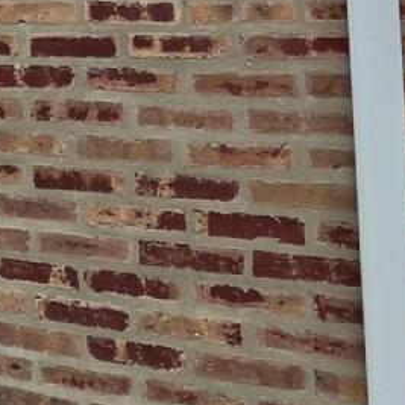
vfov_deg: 19.2
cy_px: -65
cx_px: -523
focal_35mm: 86
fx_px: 1138
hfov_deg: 14.5
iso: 32
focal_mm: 2.2
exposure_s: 1/1756
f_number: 1.9
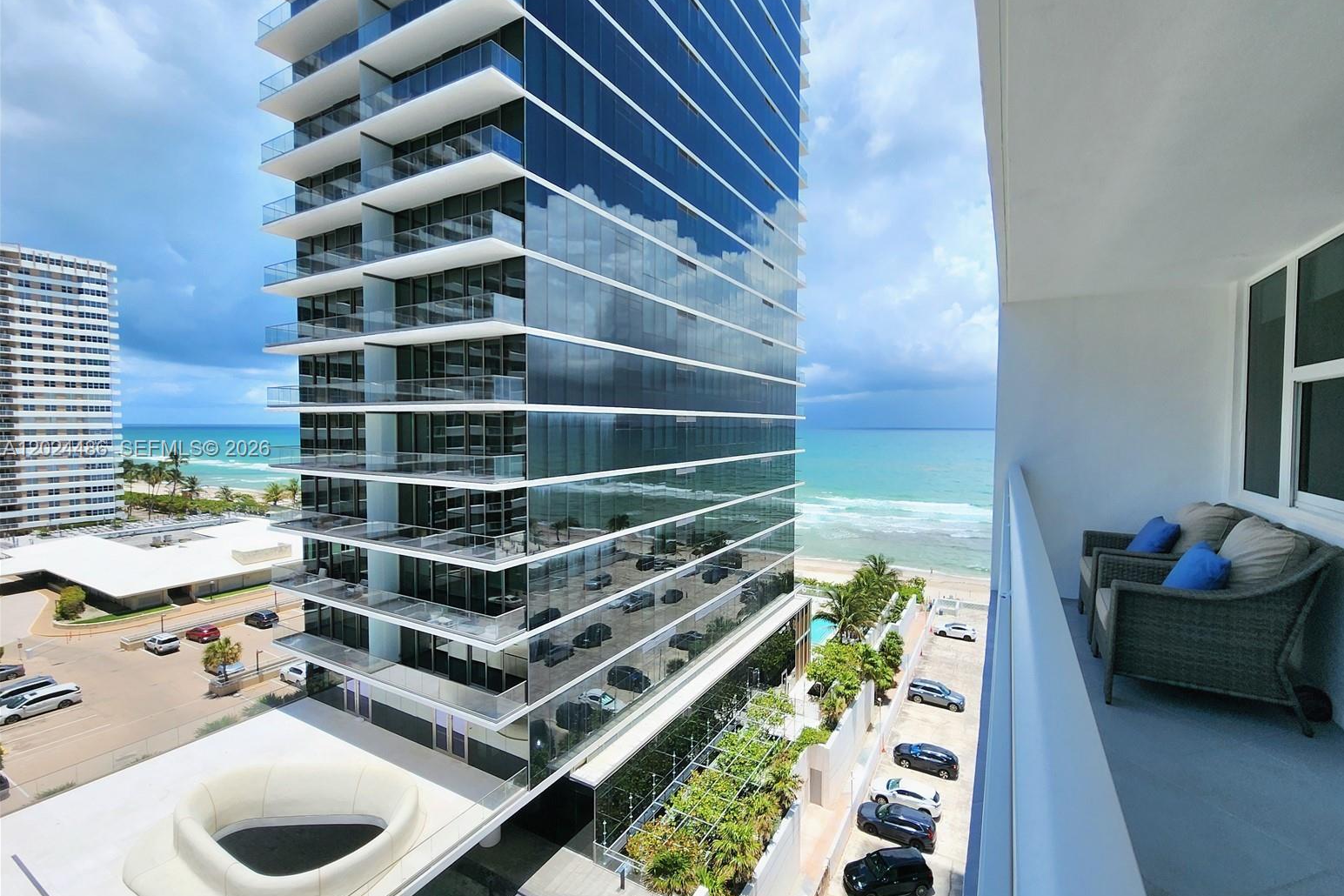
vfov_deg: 81.2
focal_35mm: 14
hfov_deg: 104.2
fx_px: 523
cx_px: 695
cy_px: 450
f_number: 2.2
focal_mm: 2.2
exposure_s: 1/3333
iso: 50
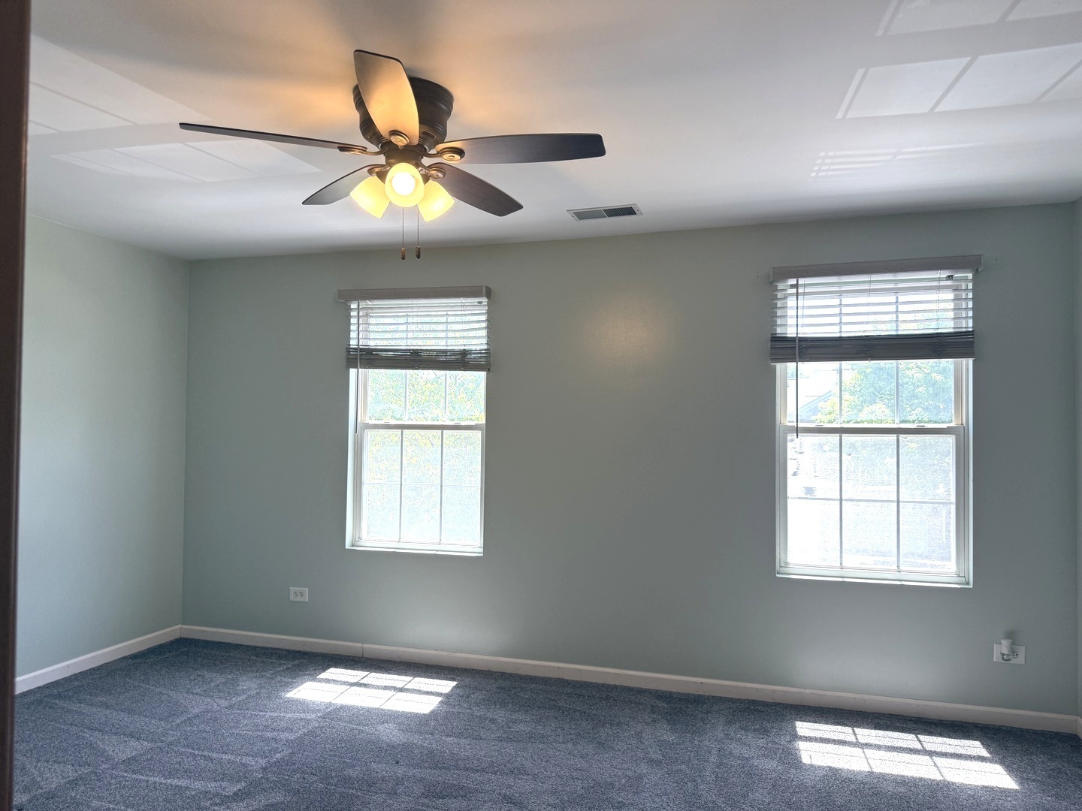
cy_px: 406
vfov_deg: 56.8
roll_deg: -0.3
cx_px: 541
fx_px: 750
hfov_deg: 71.6
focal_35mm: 24
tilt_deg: +1.9
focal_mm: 6.76
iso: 100
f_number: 1.78
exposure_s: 1/491
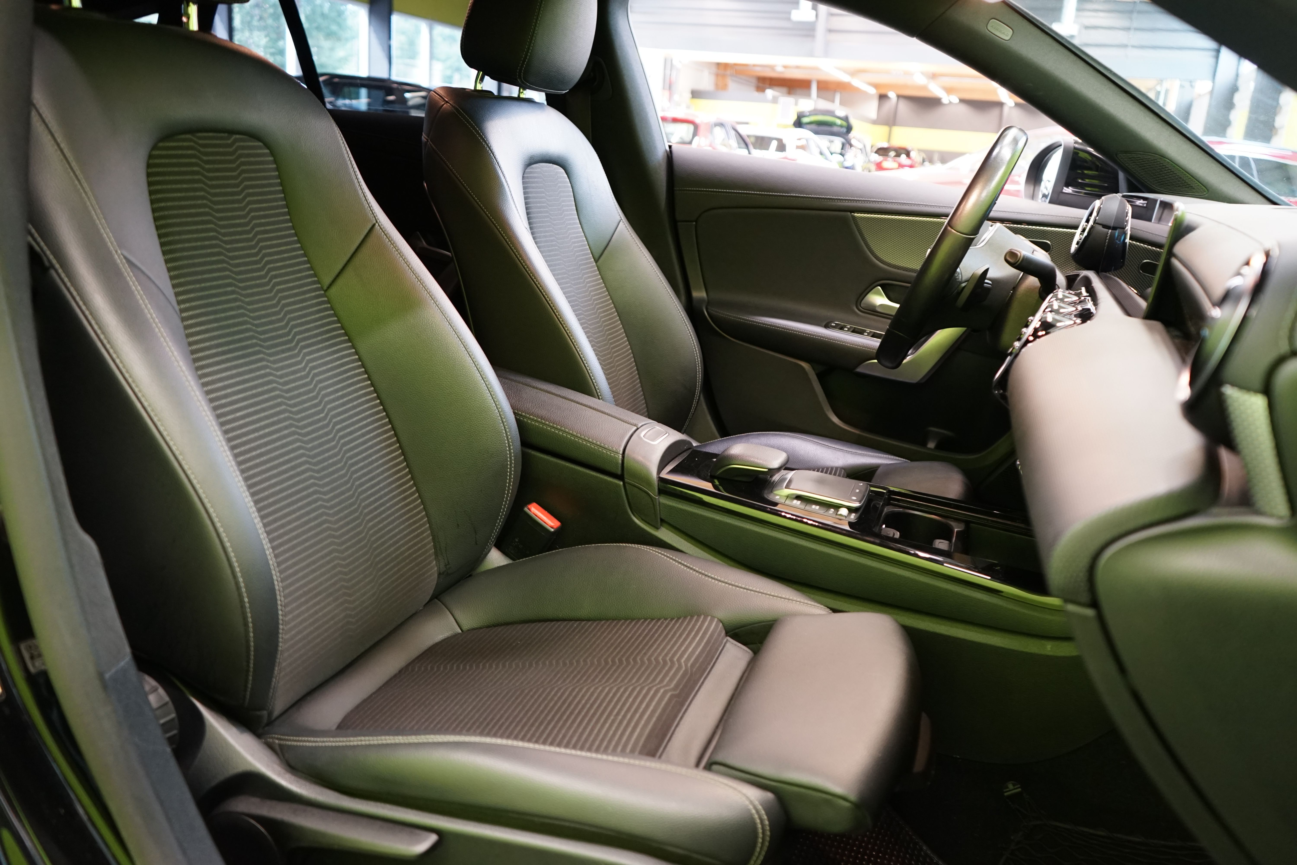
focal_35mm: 29
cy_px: 432
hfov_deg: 63.7
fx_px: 1045
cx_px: 648
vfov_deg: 45.0
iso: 1600
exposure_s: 1/20
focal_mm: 29
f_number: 4
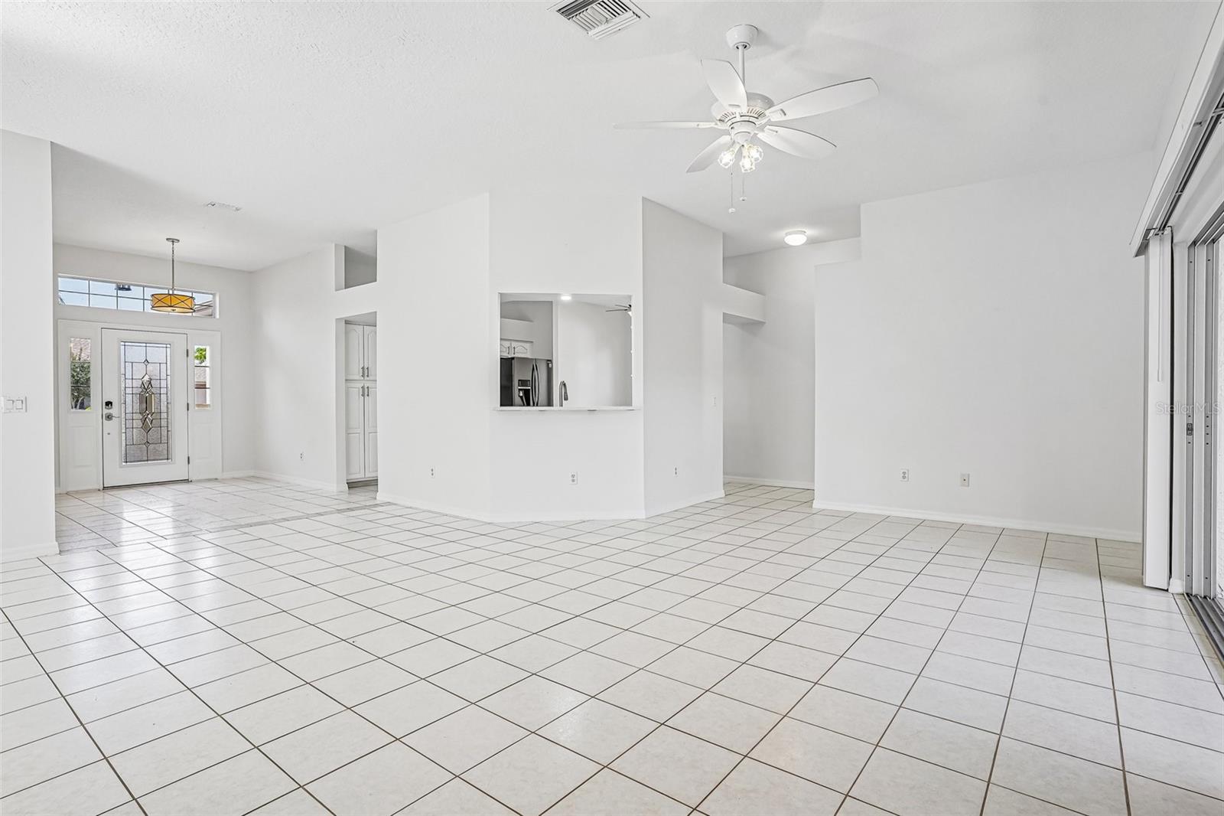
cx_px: 612
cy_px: 408
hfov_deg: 93.3
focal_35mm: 17
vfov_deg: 70.4
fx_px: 578
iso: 250
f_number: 9
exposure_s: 1/30
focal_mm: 17
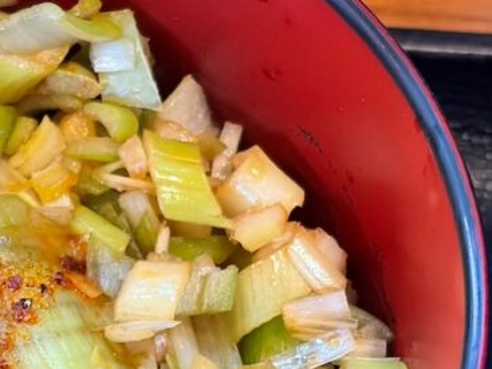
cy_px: 318
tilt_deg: -60.7
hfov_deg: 13.3
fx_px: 2060
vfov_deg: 10.2
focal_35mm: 145
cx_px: -60
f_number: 1.6
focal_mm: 5.96
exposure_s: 1/33
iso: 200
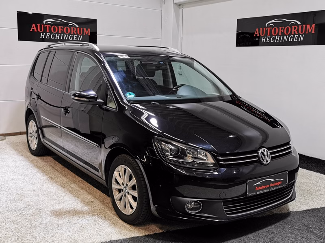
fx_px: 366
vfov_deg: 36.8
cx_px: 162
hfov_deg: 47.9
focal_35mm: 39
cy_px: 122
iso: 50
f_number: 1.6
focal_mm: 5.56
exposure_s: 5
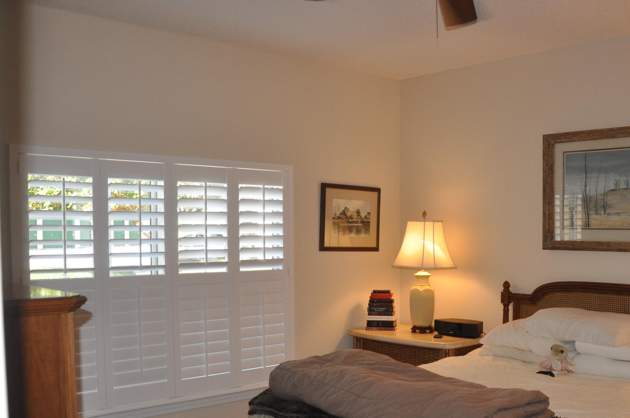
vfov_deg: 34.7
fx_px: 664
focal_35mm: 38
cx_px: 394
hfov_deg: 50.2
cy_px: 272
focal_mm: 18
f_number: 3.5
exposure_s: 1/60
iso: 800
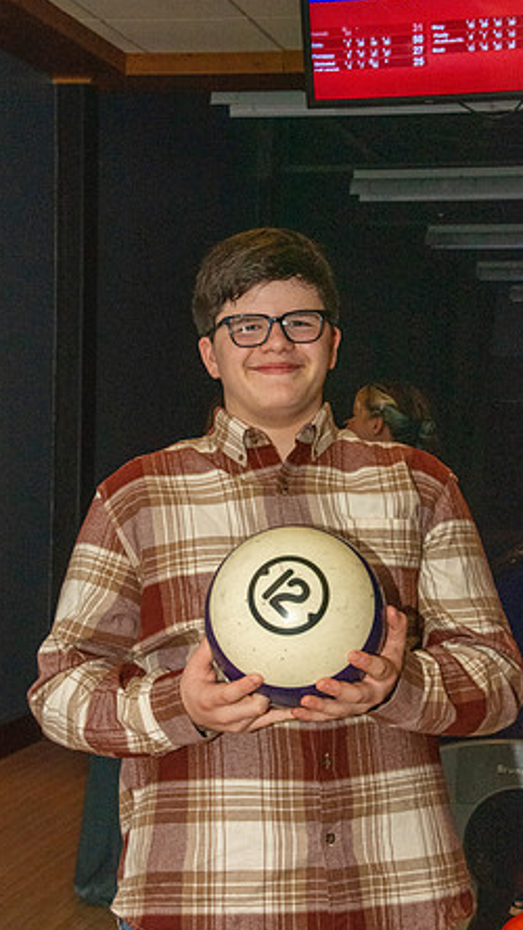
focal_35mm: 70
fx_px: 1724
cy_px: 465
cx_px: 270
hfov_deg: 17.2
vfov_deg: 30.1
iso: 4000
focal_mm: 44
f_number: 11
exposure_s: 1/250
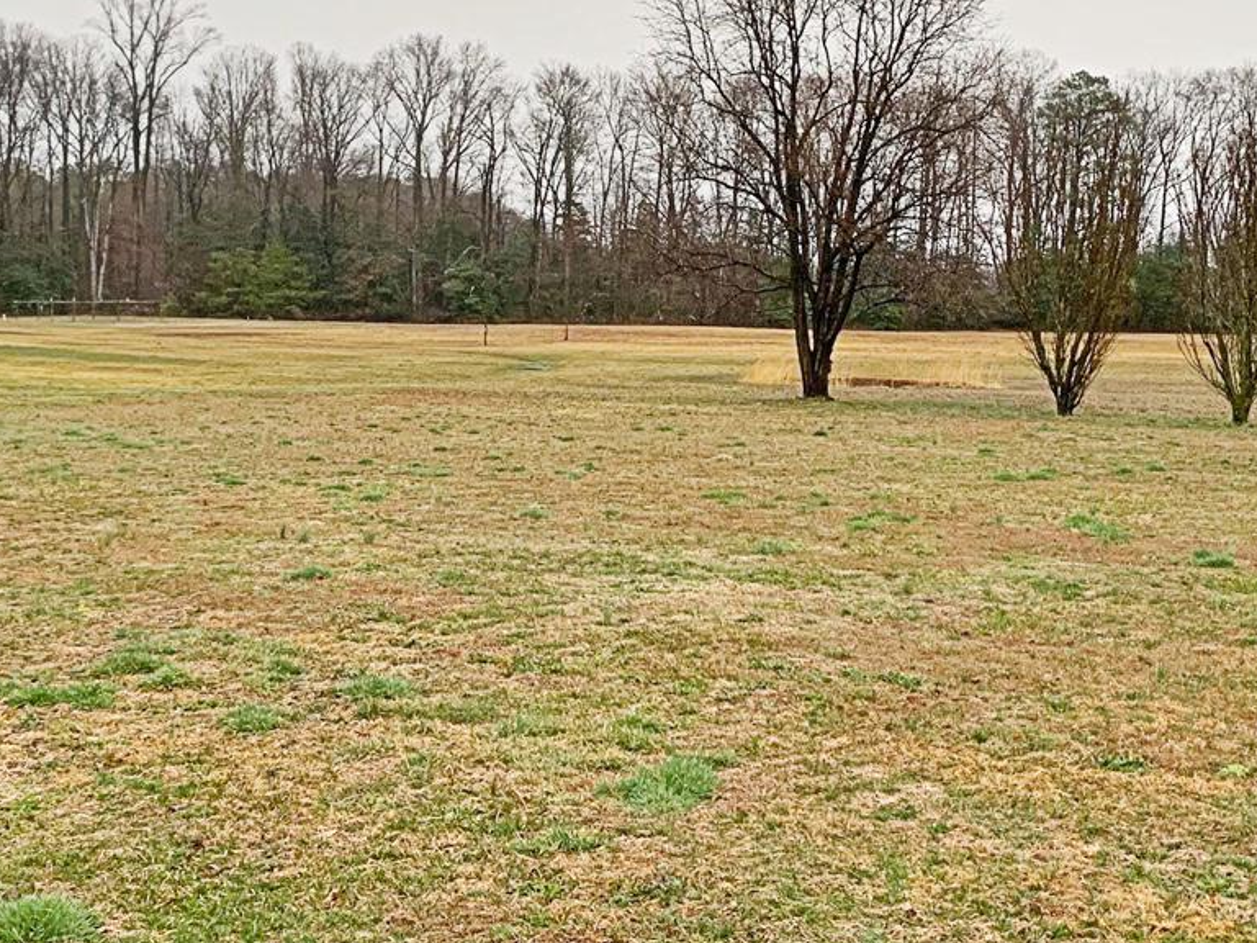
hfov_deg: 36.8
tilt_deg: -1.1
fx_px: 1888
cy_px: 327
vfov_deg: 27.9
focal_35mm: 52
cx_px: 594
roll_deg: -1.2
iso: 125
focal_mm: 4.25
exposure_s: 1/60
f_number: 1.8
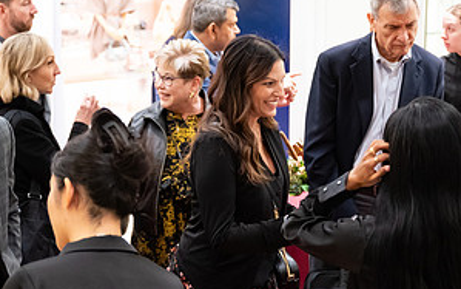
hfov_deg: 22.8
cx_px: 244
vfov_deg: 14.3
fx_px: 1144
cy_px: 189
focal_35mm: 91
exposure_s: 1/160
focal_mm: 46
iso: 3200
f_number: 3.2
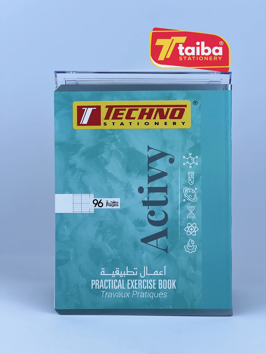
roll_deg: -0.5
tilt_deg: -9.4
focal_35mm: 77
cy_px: 177
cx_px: 133
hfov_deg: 19.1
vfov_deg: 25.3
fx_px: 789
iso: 32
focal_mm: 9
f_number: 2.8
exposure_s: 1/365
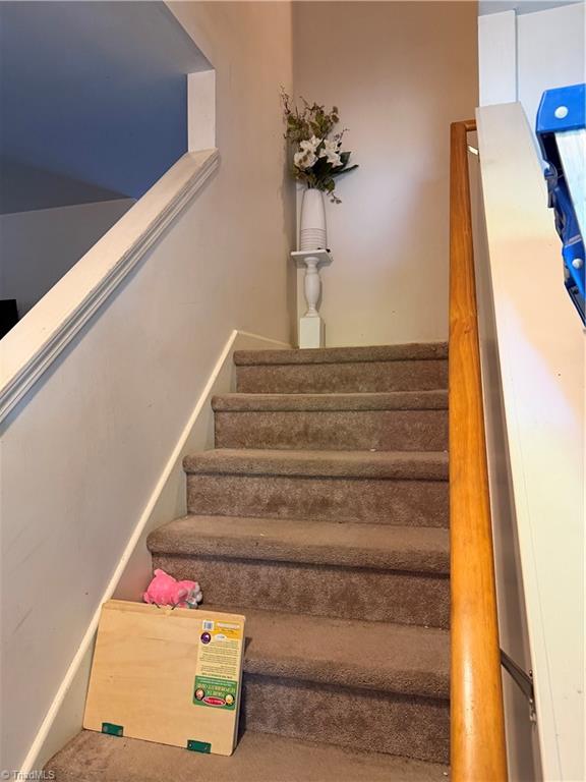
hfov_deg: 56.8
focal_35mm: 24
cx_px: 293
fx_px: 542
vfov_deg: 71.6
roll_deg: +0.5
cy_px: 391
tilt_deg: -0.7
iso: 500
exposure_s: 1/60
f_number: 1.78
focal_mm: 6.76
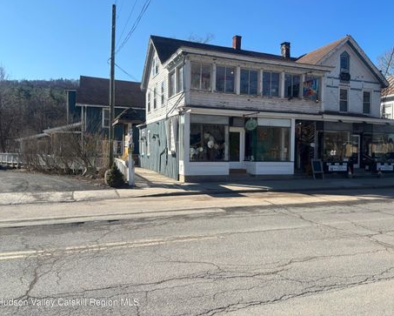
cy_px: 154
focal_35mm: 28
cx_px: 213
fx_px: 327
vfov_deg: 51.6
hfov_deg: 62.1
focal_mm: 5.96
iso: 50
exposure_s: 1/2151
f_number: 1.6
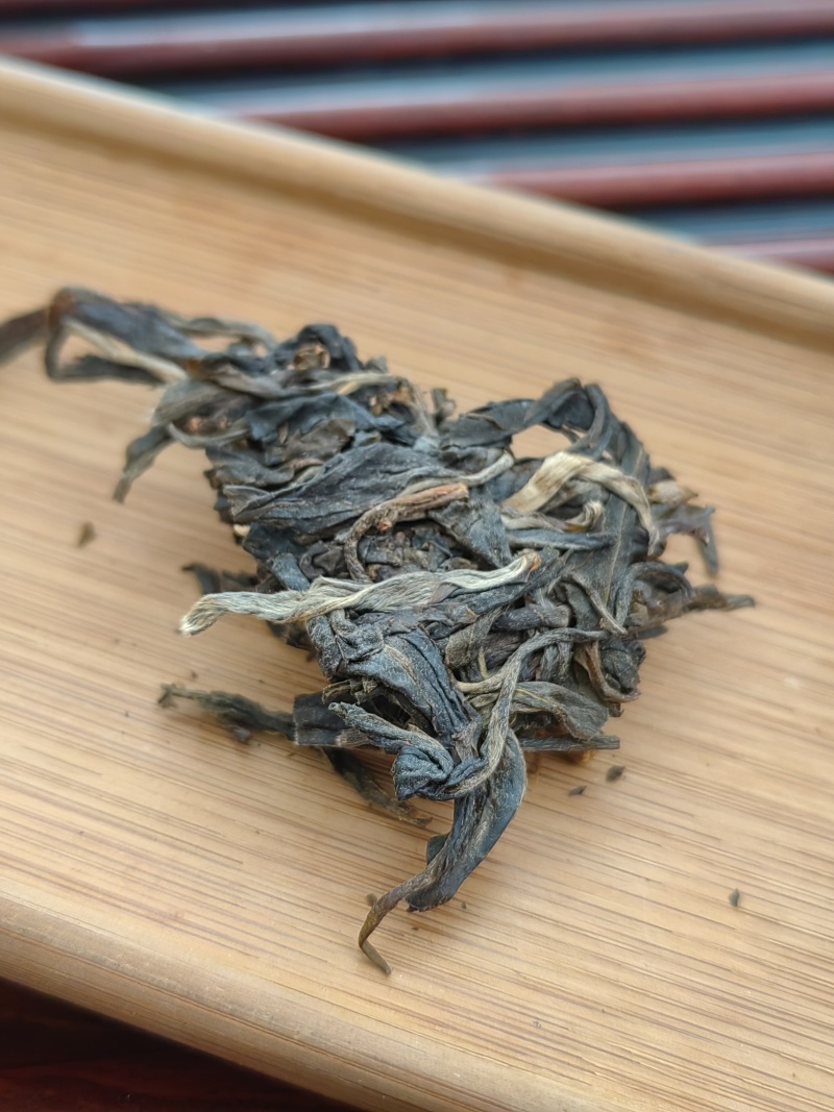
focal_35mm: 38
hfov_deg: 37.7
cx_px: 417
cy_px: 556
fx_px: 1221
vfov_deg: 49.0
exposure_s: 1/50
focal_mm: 5.52
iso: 200
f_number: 1.9
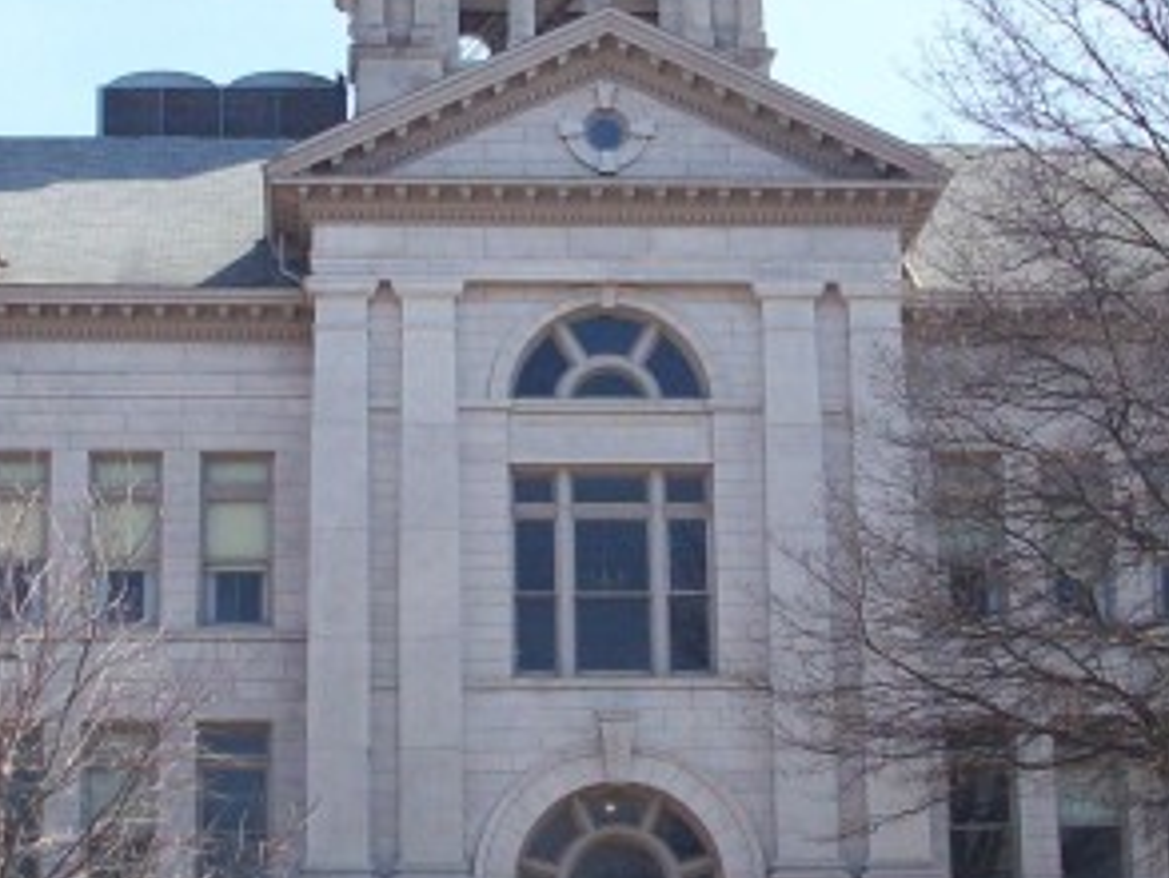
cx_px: 555
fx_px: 3412
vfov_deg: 14.7
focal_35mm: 101
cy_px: 371
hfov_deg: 19.4
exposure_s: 1/195
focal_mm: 6.2
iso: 80
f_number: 5.6
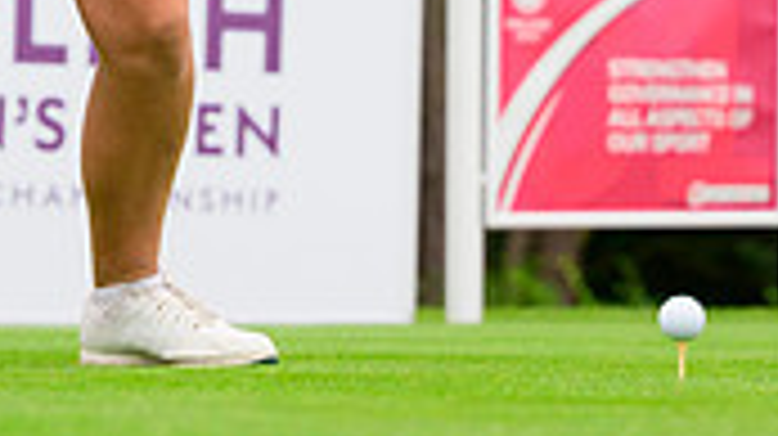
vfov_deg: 4.6
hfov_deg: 8.4
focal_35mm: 257
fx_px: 5298
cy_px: -425
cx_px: 382
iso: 1000
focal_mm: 73
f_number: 3.2
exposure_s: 1/640
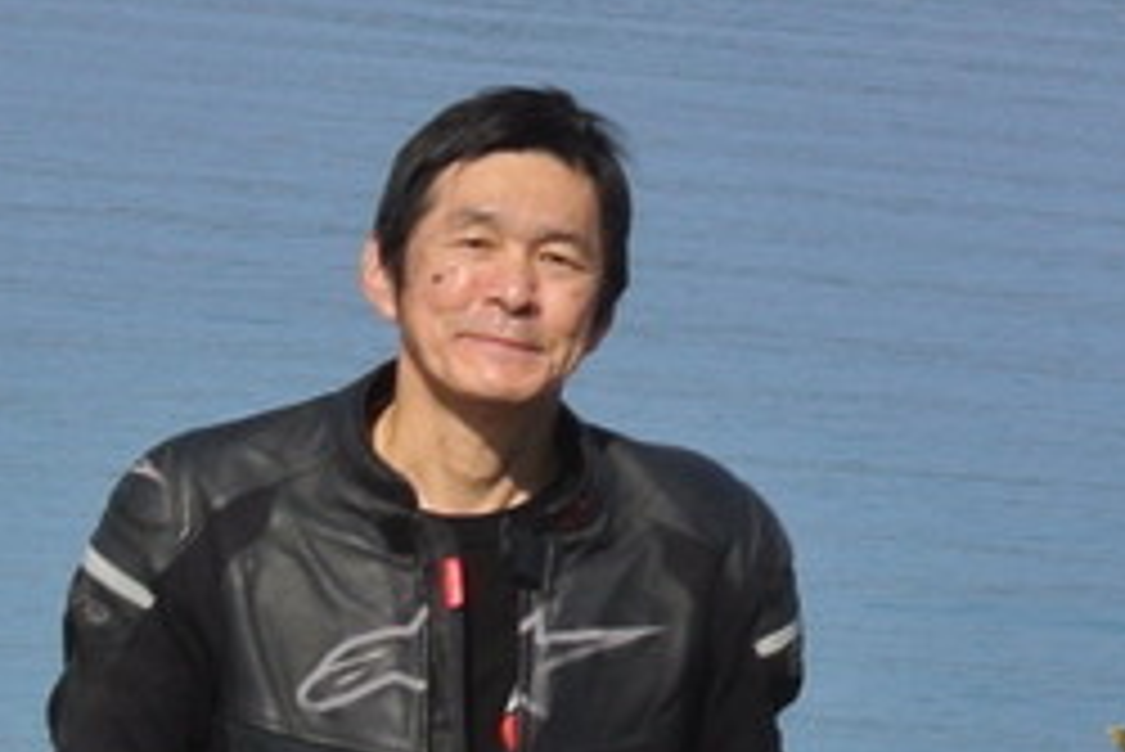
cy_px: 597
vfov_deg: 3.5
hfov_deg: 5.3
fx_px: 12163
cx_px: 932
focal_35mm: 389
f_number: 3.8
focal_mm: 30
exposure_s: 1/200
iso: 100
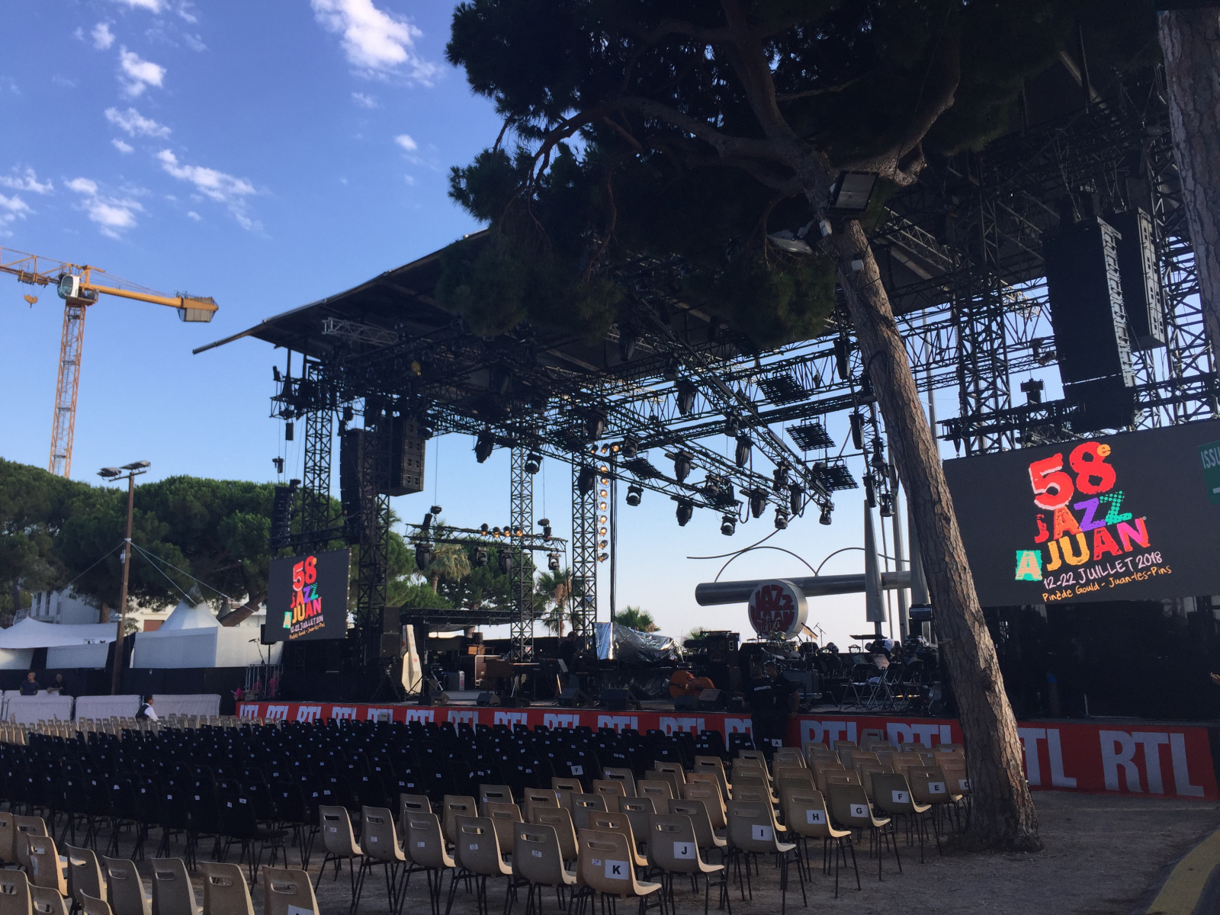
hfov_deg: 61.7
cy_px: 458
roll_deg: -0.7
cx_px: 610
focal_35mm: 29
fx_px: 1022
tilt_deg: +12.5
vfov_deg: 48.2
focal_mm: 4.15
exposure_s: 1/760
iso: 32
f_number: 2.2
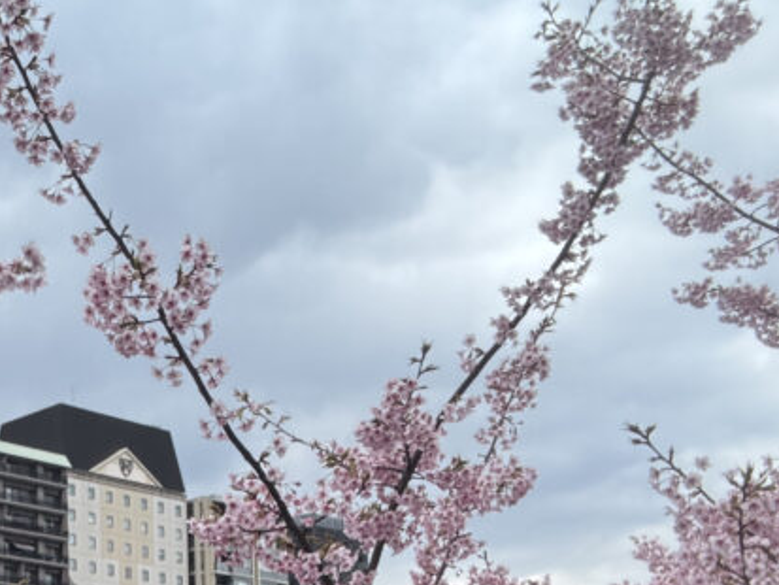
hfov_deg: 31.2
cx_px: -2
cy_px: 664
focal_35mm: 57
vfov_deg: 23.8
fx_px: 1283
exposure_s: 1/159
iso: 20
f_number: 1.9
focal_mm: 2.69
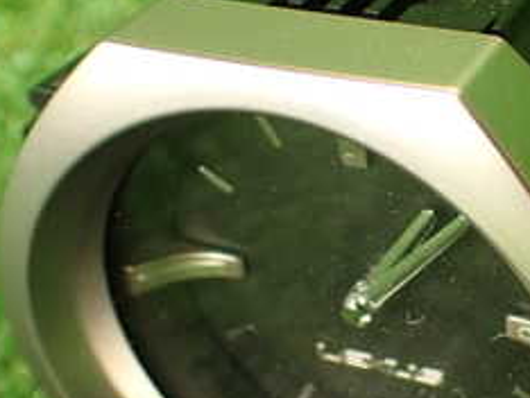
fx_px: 1257
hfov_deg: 23.4
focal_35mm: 82
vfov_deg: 18.0
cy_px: 231
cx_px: 430
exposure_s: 1/40
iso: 200
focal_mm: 5.79
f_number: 2.4
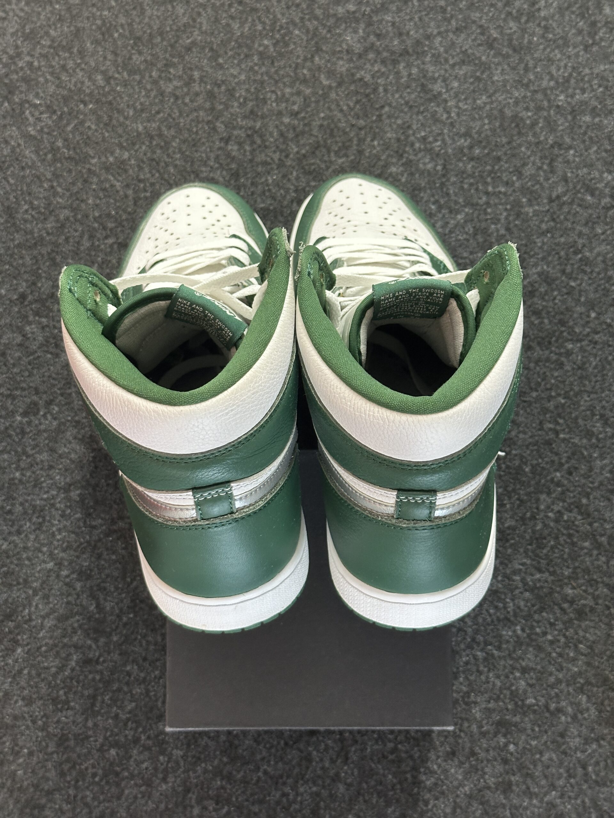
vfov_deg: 39.7
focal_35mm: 48
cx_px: 307
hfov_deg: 30.3
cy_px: 409
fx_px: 1135
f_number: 1.78
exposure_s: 1/33
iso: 250
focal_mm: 6.86
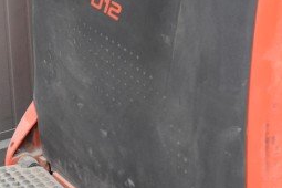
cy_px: -2
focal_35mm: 155
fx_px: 1214
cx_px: 215
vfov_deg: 8.8
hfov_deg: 13.2
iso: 1600
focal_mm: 22
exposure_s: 1/30
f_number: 4.5
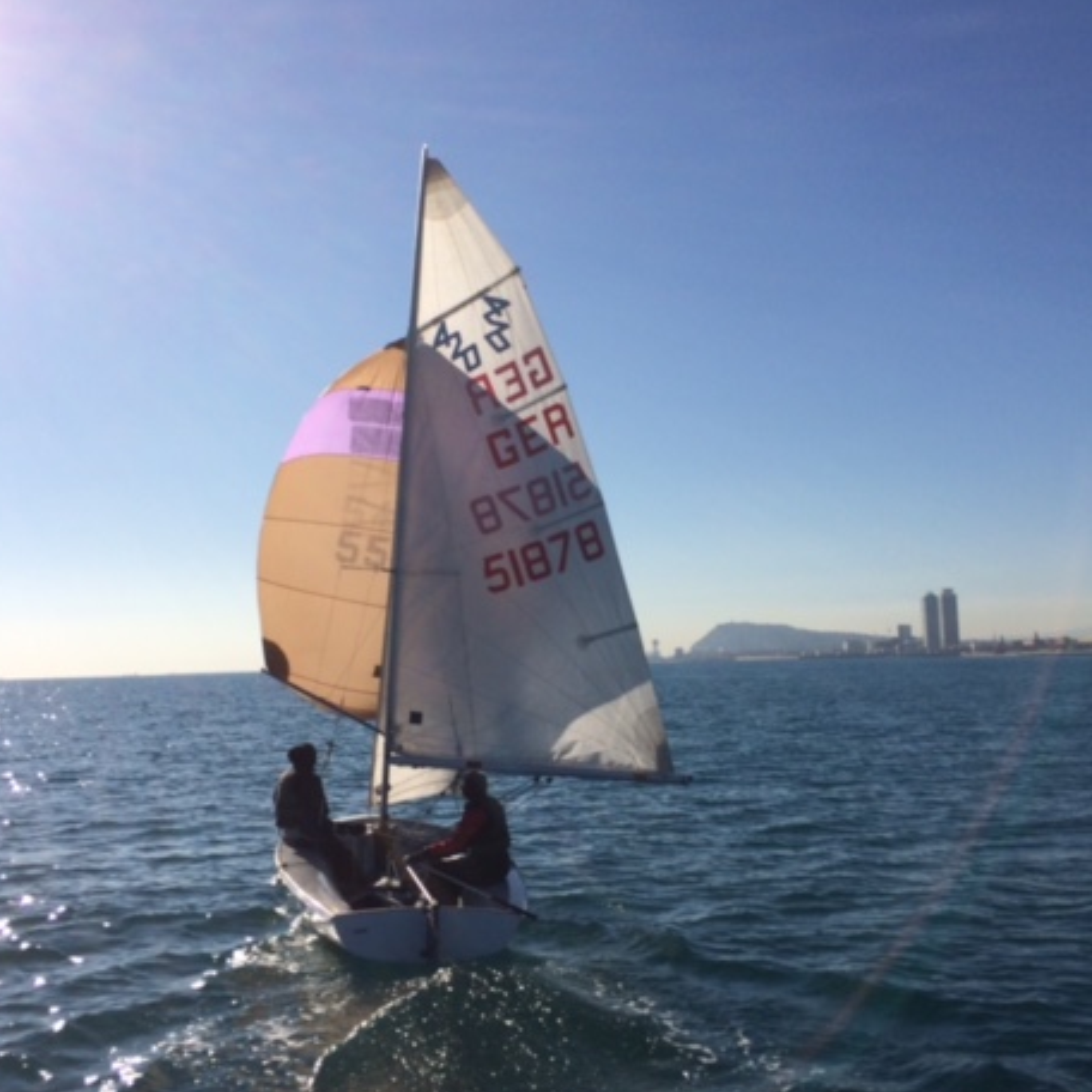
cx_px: 539
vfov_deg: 46.0
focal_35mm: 36
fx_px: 1285
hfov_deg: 46.0
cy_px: 512
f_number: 2.2
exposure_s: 1/6849
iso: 32
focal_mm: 4.15
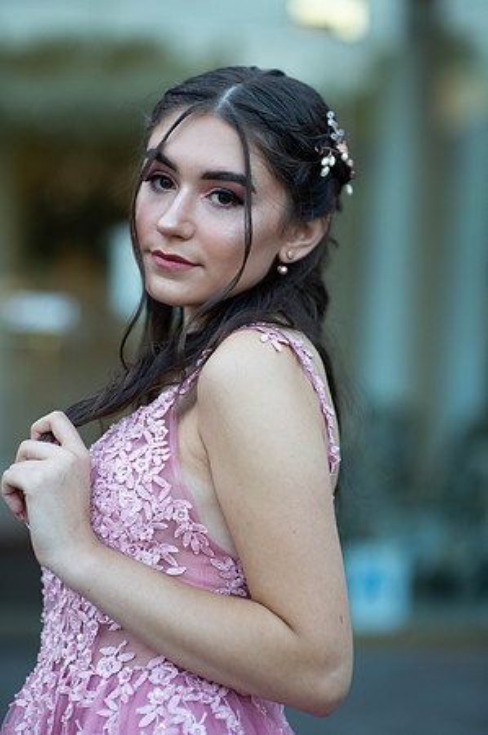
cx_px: 244
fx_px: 1732
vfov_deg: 23.9
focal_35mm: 85
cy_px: 368
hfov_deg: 16.0
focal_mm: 85
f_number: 2
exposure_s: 1/640
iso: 250
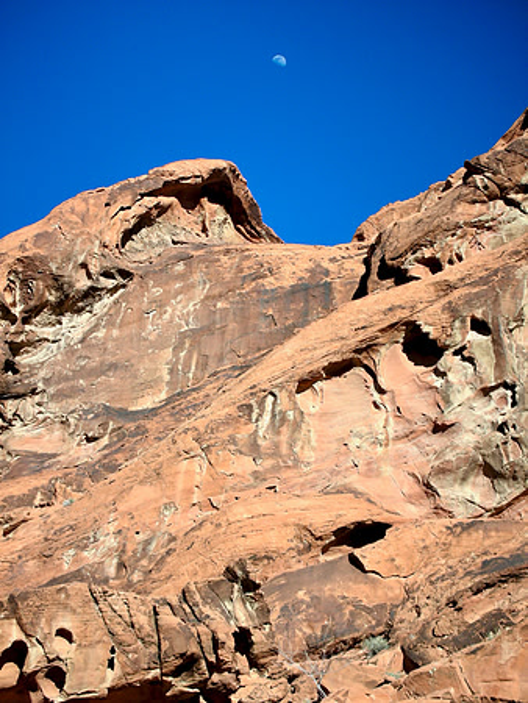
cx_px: 264
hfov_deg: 20.2
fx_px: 1483
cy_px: 352
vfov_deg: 26.7
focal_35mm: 73
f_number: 4.4
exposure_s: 1/313
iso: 50
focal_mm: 12.2
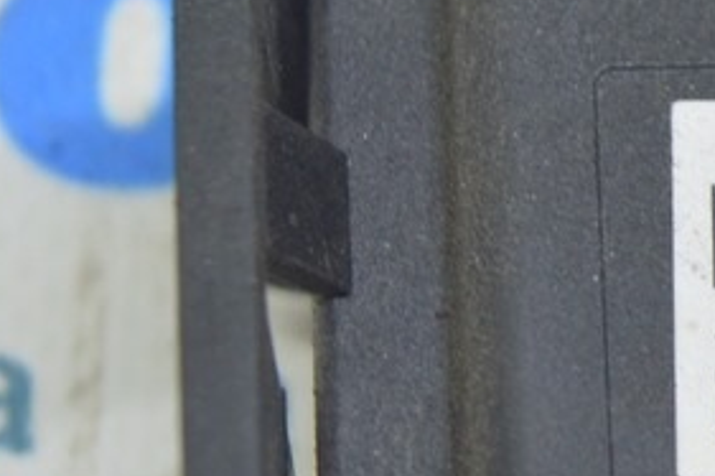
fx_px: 5971
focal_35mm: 301
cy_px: 134
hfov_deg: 6.8
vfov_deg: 4.6
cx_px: 822
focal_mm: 55
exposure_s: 1/20
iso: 400
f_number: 5.6
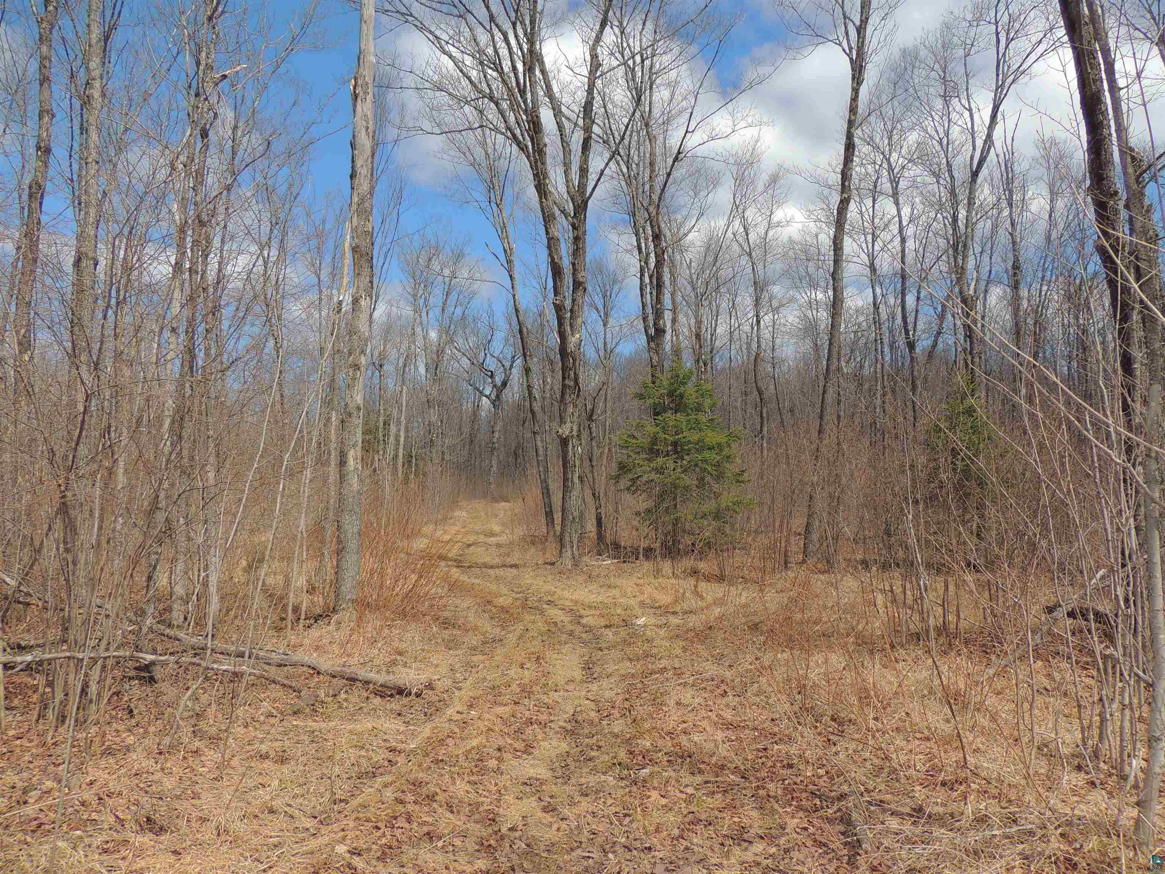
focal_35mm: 24
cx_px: 582
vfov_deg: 56.8
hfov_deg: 71.6
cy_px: 437
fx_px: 808
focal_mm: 4.3
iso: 100
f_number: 3
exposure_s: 1/1250
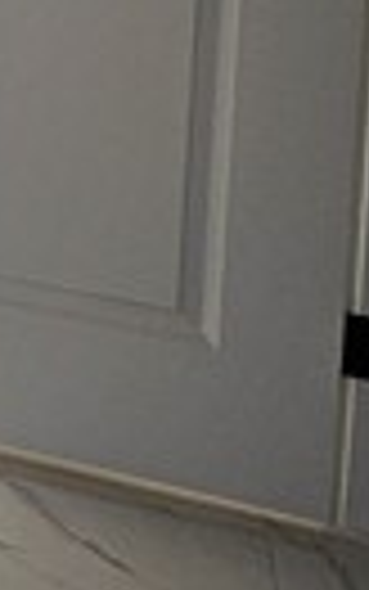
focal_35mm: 108
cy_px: -342
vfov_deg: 17.1
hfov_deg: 7.2
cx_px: -1269
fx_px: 1736
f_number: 2.2
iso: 50
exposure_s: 1/909
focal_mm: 2.2
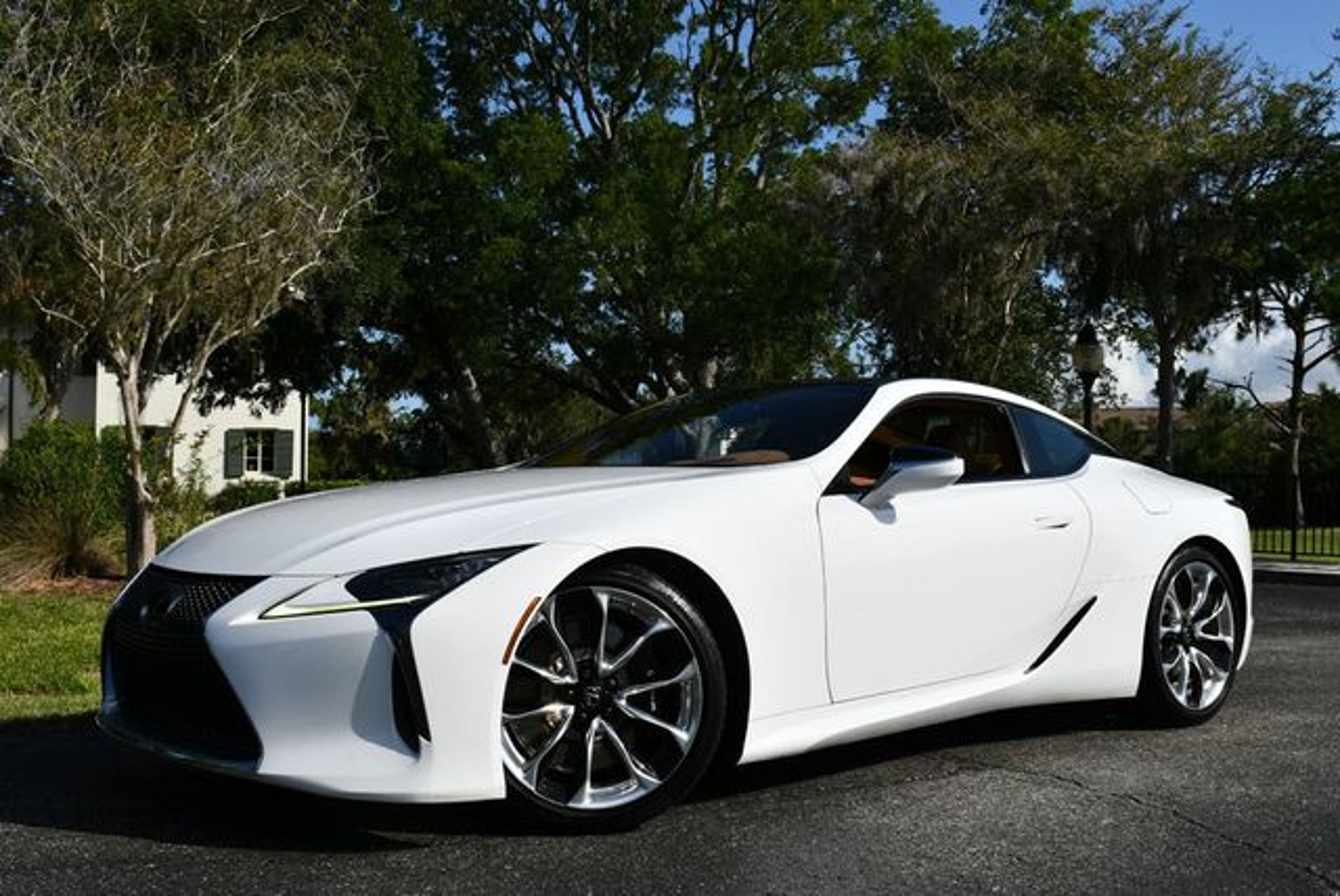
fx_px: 1490
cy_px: 448
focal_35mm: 40
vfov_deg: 33.5
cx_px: 670
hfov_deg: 48.4
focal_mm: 20
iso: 100
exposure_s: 1/400
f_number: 10
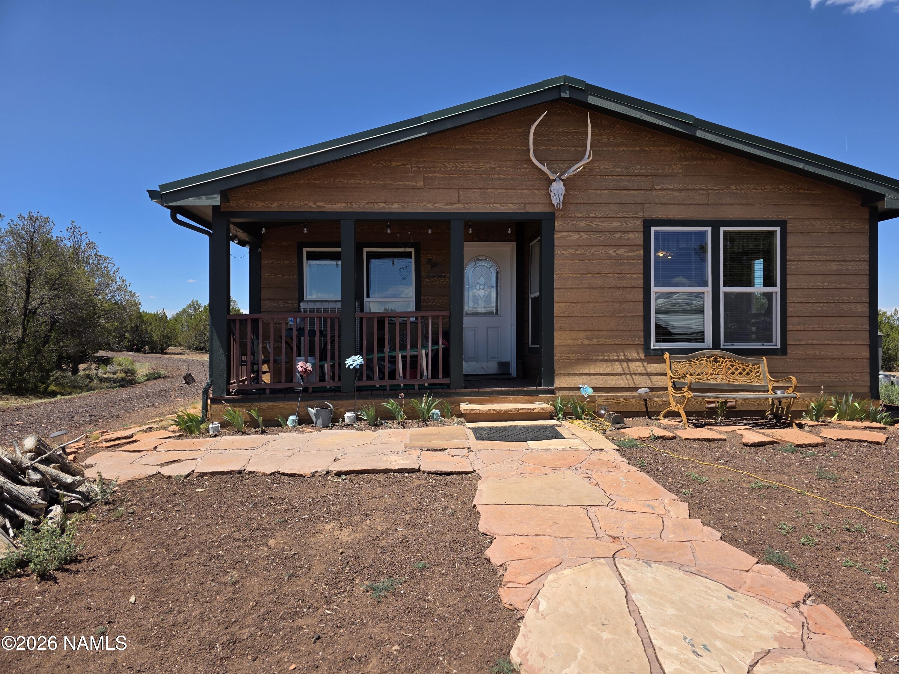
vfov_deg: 58.9
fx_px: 597
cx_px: 450
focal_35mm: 23
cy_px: 337
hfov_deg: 73.9
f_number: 1.7
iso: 80
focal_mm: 6.3
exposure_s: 1/5017
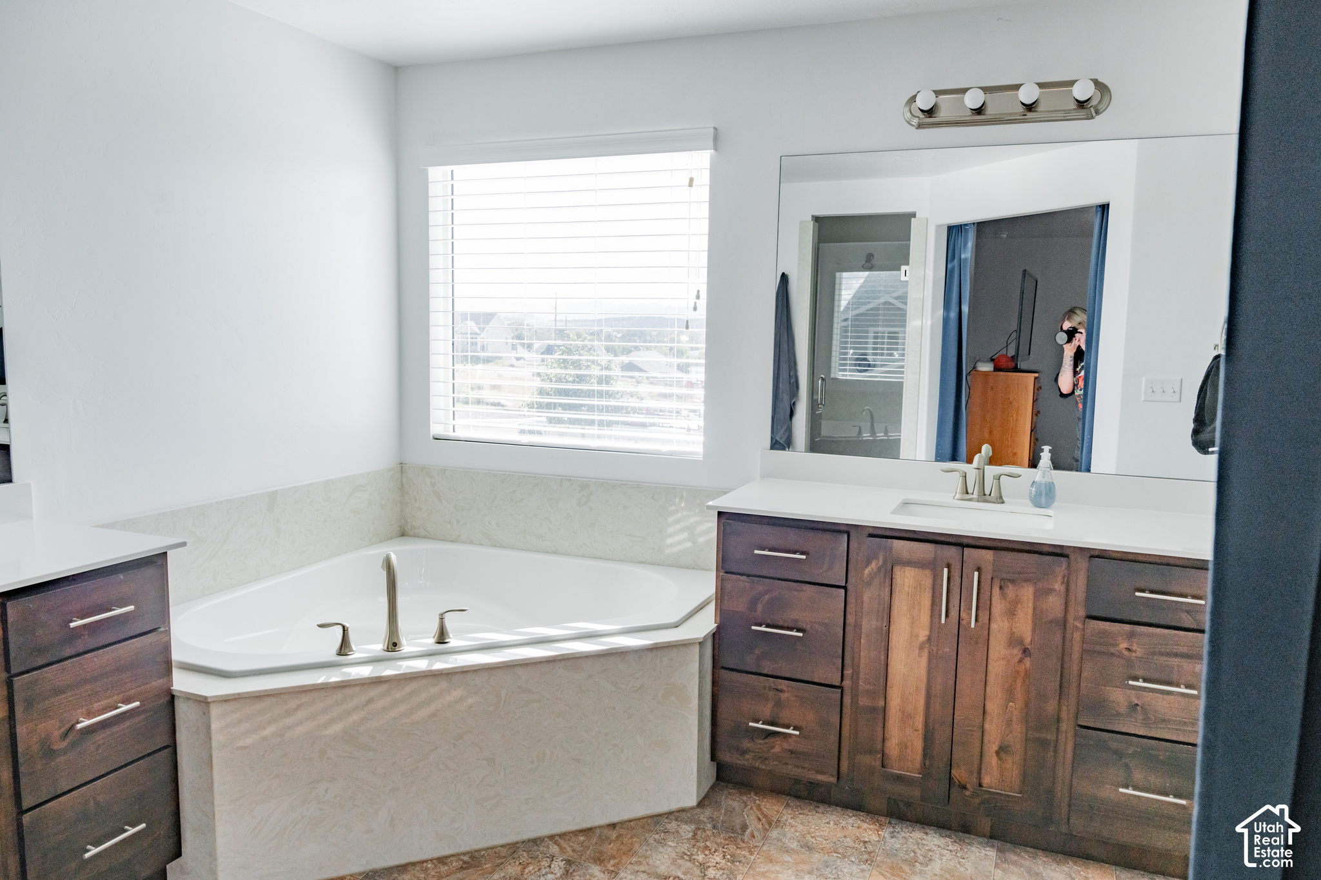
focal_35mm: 26
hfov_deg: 69.3
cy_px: 440
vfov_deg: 49.4
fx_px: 956
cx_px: 660
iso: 1000
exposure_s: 1/640
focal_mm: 24
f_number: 5.6
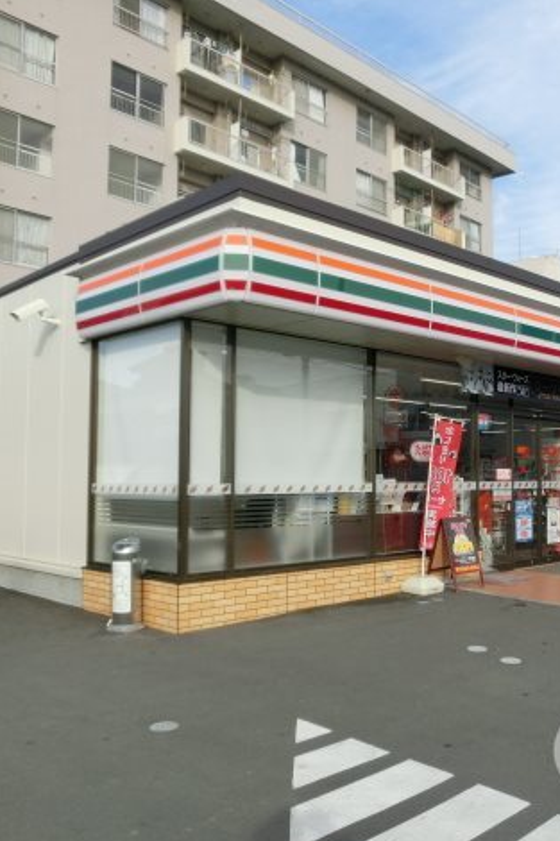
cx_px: 428
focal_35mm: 34
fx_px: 794
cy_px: 428
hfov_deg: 37.8
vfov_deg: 55.8
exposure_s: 1/800
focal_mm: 4.24
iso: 80
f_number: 3
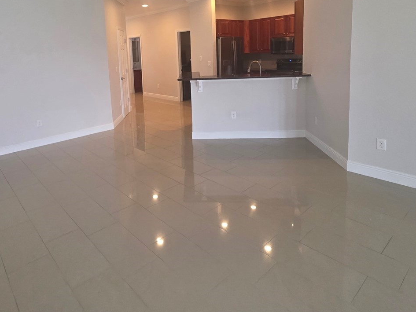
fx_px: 264
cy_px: 82
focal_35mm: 22
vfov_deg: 58.3
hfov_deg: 75.3
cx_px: 161
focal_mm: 2.2
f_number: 1.9
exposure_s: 1/120
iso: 200
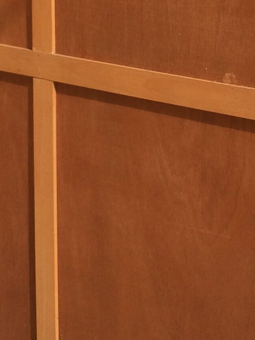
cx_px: 176
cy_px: 61
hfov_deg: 13.1
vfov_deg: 17.3
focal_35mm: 113
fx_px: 1110
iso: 32
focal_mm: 4.15
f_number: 2.2
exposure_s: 1/2053
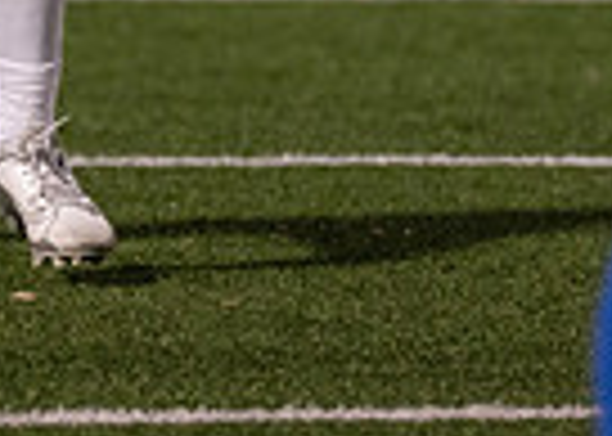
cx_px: -94
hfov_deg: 1.7
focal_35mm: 1170
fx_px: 20326
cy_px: -440
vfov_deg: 1.2
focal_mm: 200
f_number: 2.8
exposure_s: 1/1000
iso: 2000
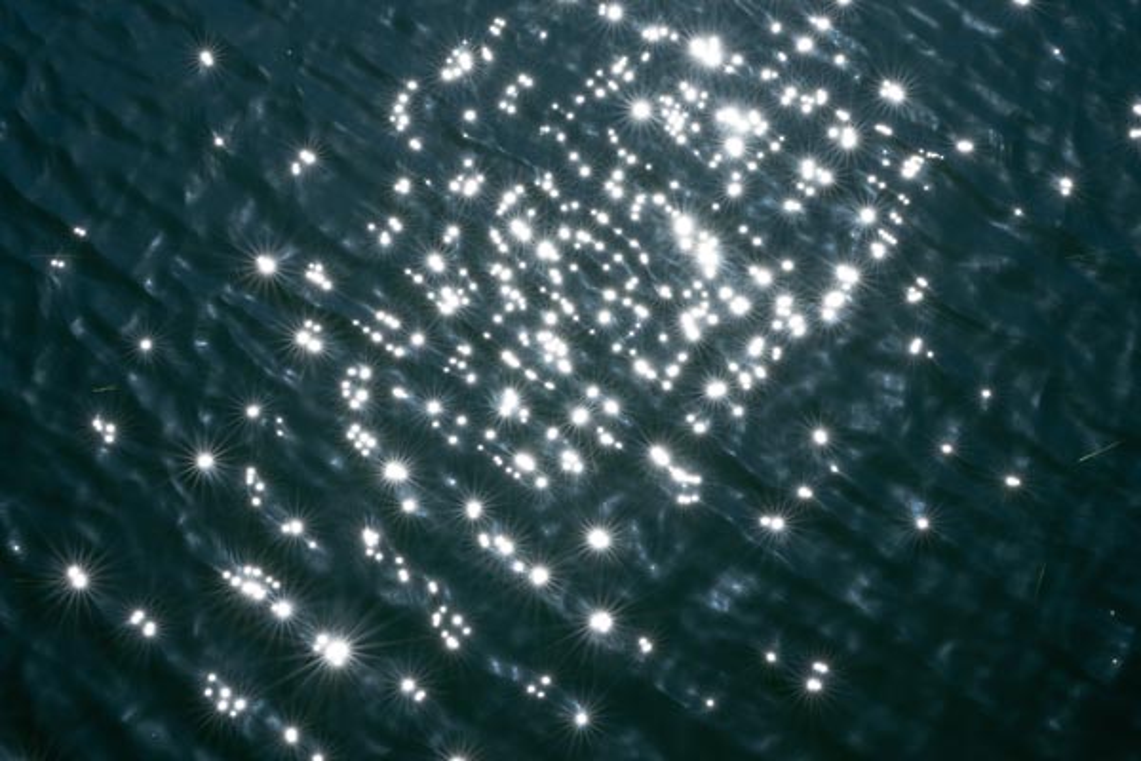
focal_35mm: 100
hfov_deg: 20.4
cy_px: 380
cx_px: 570
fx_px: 3169
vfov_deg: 13.7
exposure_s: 1/100
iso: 200
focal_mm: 100
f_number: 32
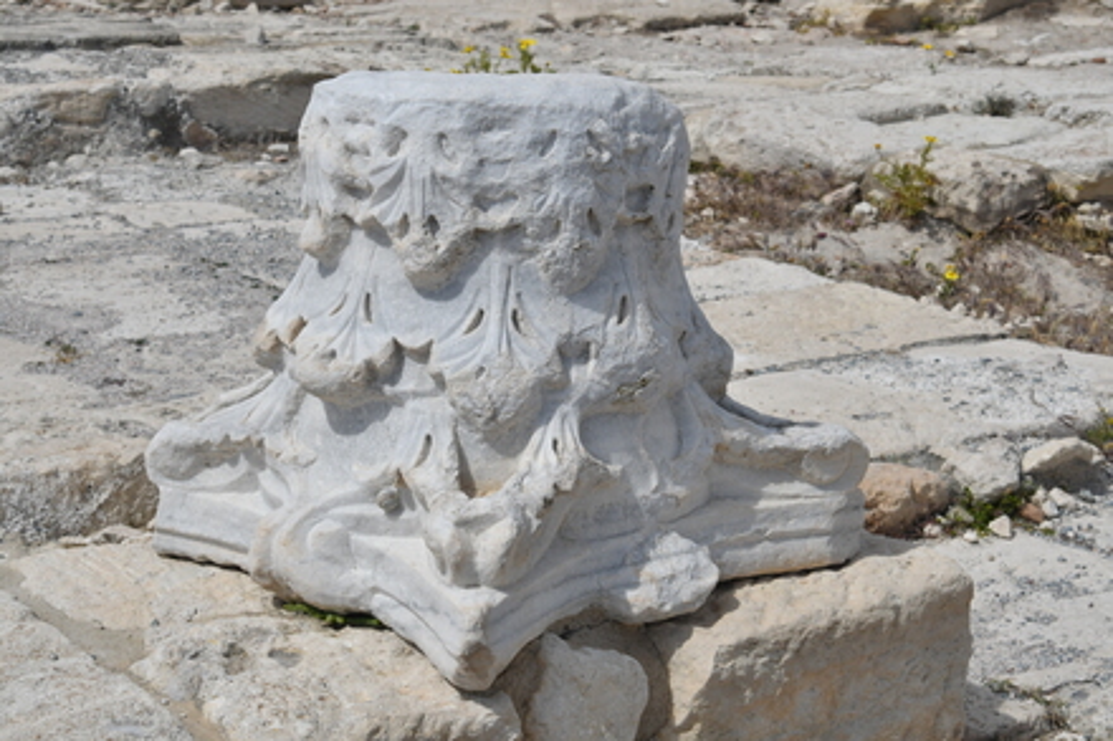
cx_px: 556
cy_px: 370
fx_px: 2225
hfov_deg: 28.1
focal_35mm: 72
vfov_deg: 18.9
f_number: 10
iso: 250
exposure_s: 1/1000
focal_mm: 48
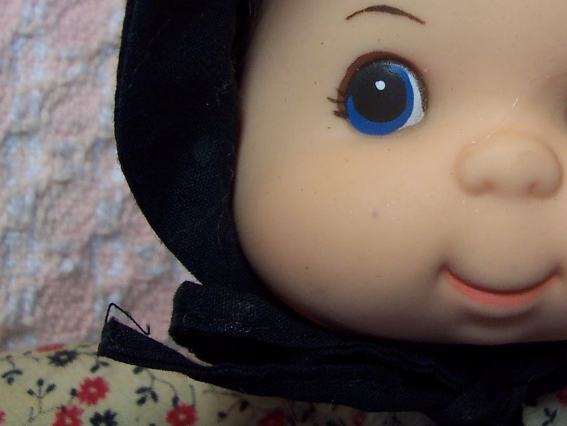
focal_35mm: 63
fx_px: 1032
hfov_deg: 30.1
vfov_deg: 22.9
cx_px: 442
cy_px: 77
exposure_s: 1/45
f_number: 2.8
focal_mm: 5.6
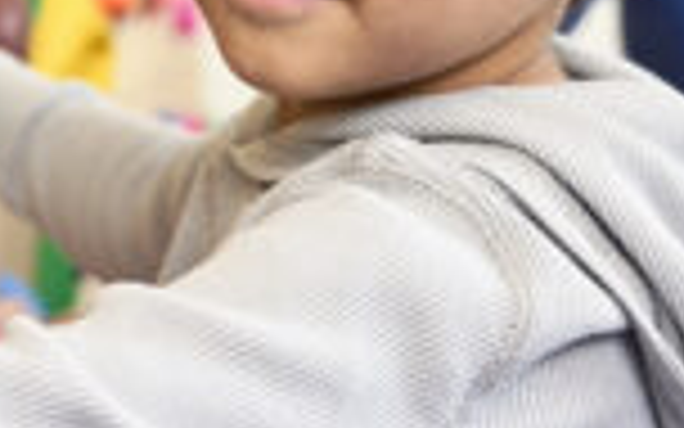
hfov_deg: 13.3
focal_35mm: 154
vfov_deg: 8.5
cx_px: -58
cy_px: 0
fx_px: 2871
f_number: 2.8
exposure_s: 1/160
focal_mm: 30
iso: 200
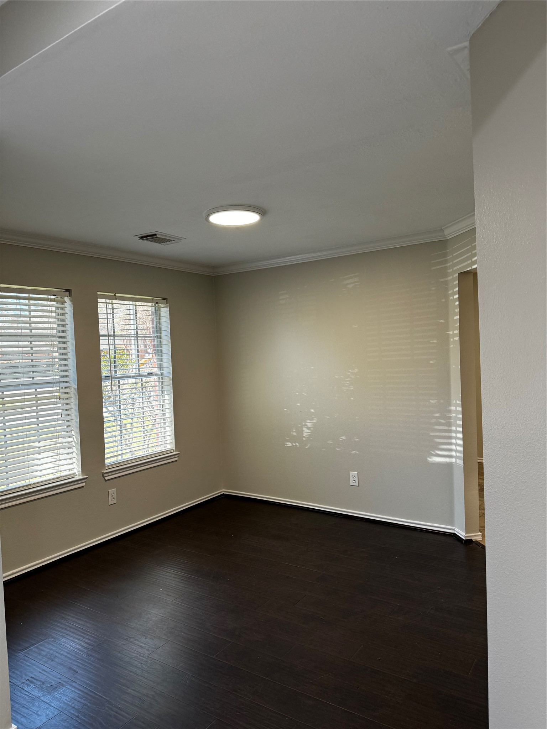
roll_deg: +2.4
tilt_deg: -1.8
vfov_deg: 71.6
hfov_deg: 56.8
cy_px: 364
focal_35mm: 24
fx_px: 506
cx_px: 274
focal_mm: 6.86
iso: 160
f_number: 1.78
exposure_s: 1/120
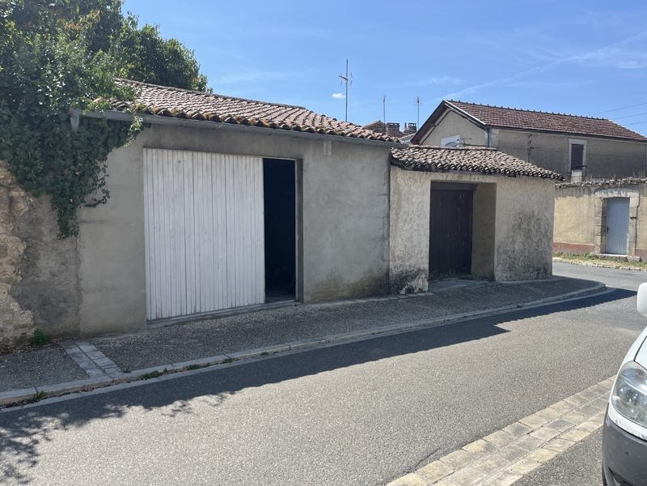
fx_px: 486
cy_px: 243
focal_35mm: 26
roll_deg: +0.6
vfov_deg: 53.1
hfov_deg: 67.3
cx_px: 324
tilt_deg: -4.1
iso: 50
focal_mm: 5.1
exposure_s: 1/2825
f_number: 1.6
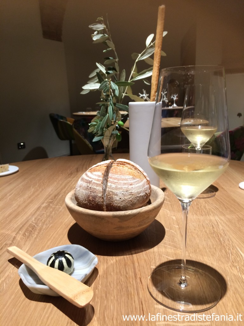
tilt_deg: -14.7
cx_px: 122
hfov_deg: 48.2
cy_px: 163
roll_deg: +2.8
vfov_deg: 61.7
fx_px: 273
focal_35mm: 29
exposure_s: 1/33
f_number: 2.2
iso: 125
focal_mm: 4.15
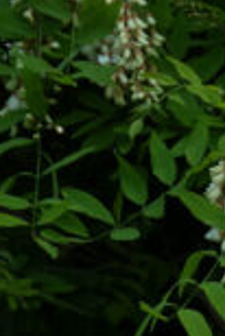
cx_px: 411
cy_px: 529
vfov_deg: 11.6
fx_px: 1581
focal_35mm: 169
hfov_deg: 7.9
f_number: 4
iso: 100
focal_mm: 8.4
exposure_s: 1/80
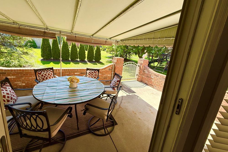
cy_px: 70
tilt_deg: -12.7
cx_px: 113
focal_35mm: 15
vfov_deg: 77.2
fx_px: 95
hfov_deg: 100.4
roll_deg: -5.9
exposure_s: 1/316
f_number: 2.2
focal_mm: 2.22
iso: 64
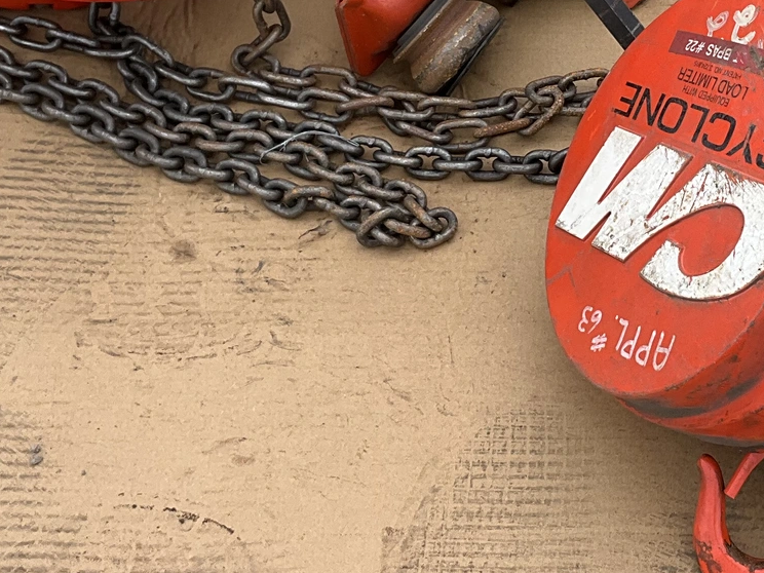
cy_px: 137
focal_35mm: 78
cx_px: 618
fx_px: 1722
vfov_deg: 18.8
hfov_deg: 24.6
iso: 25
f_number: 1.8
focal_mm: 3
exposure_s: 1/519
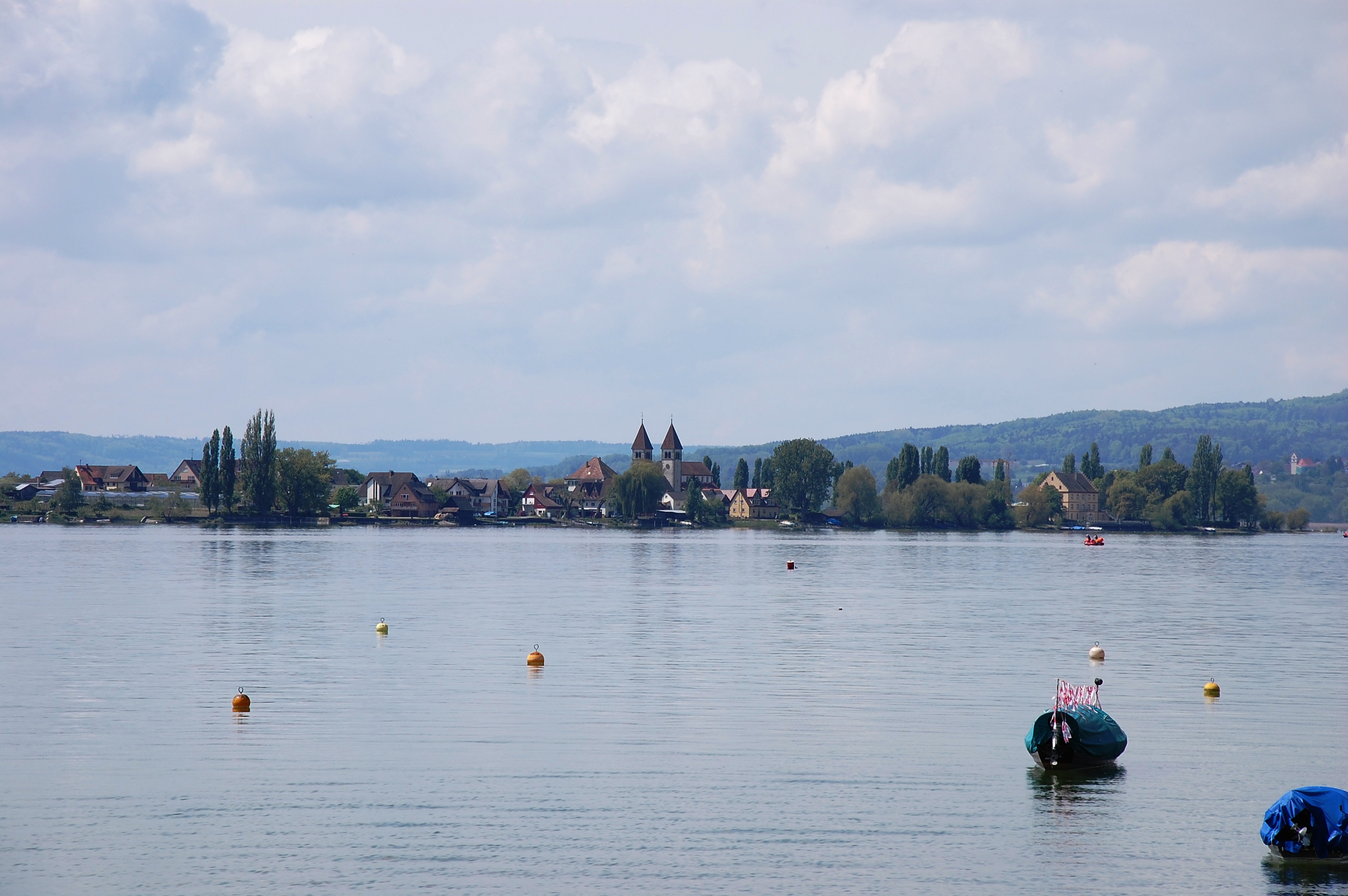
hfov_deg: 14.0
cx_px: 674
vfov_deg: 9.3
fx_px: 5499
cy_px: 448
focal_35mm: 147
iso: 200
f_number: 11
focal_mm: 98
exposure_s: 1/400
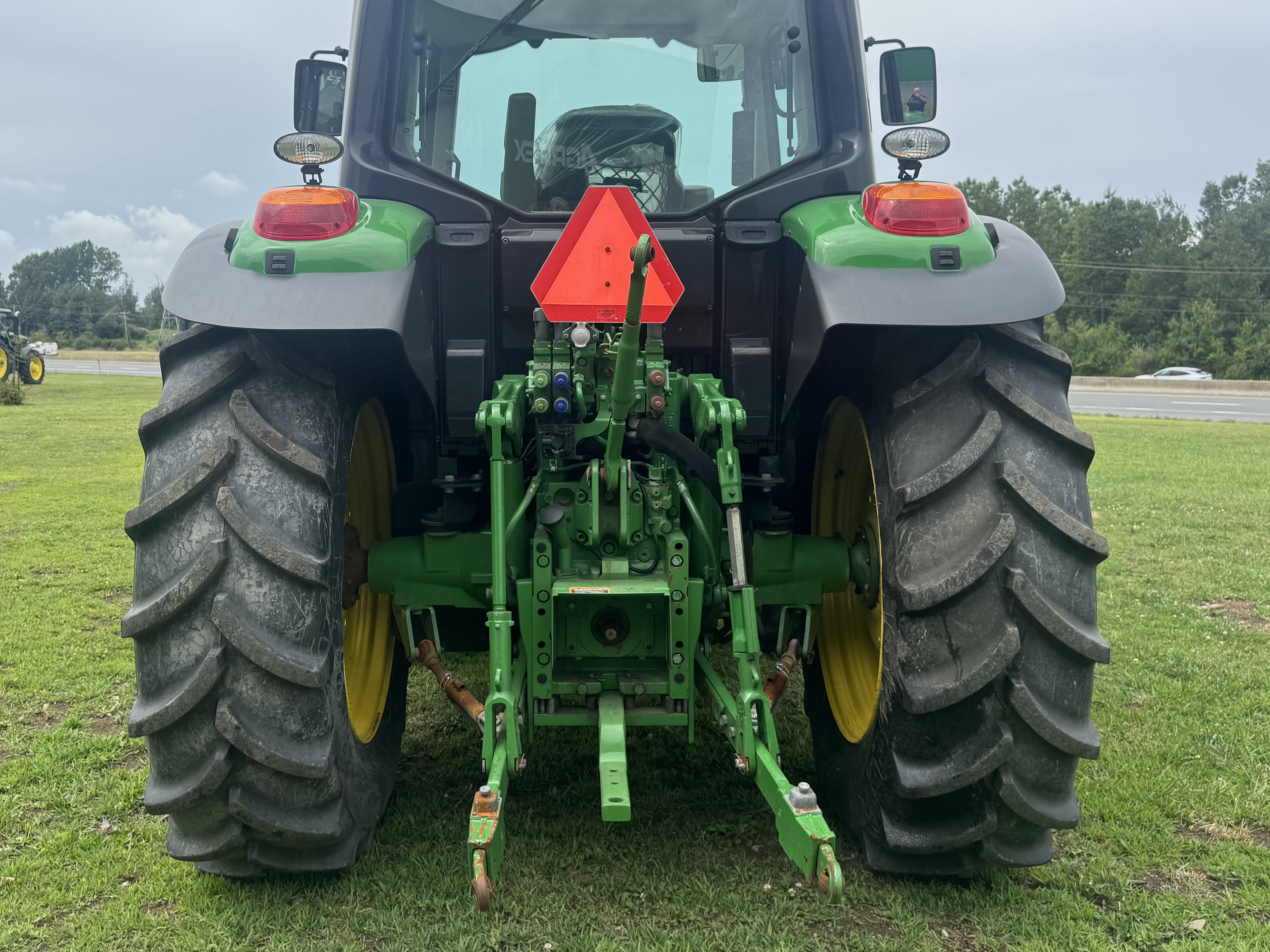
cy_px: 414
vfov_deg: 41.7
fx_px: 1247
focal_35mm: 34
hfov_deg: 53.9
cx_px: 572
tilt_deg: -2.6
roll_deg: +0.2
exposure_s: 1/3247
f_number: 1.78
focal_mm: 6.76
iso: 80
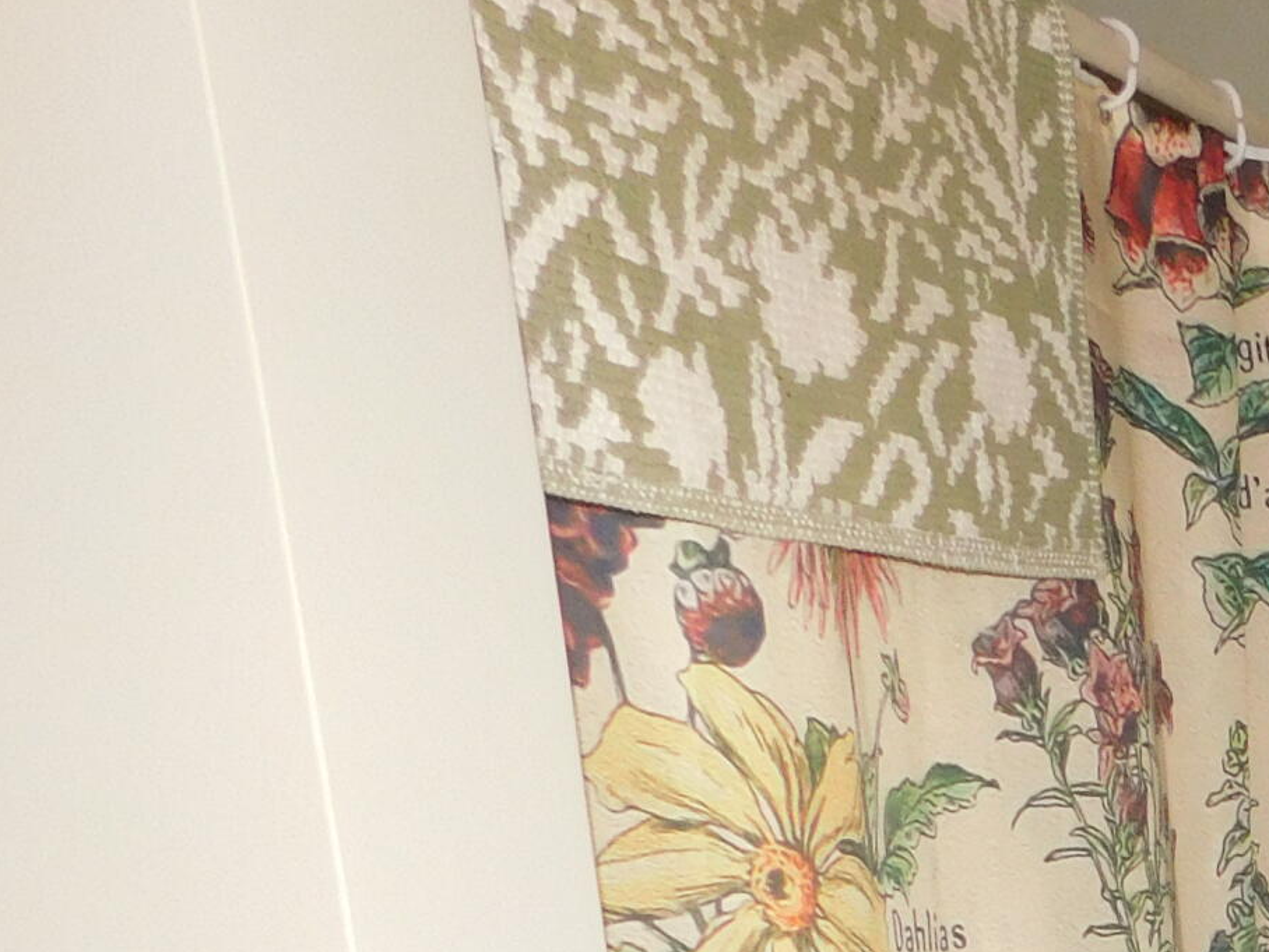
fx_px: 2786
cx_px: 2067
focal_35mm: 76
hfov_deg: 20.6
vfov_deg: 17.3
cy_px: 1457
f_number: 3
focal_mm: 4
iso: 200
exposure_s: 1/30
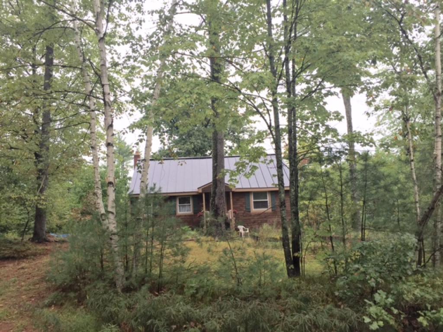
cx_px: 222
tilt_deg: +5.9
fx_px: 371
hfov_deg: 61.7
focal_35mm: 29
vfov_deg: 48.2
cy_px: 166
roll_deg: -0.2
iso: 32
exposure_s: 1/341
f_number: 2.2
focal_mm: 4.15
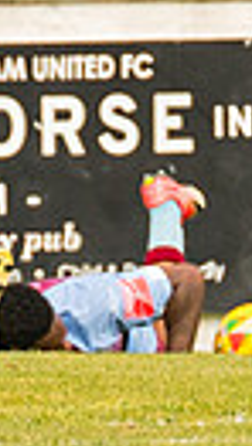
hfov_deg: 0.4
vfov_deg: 0.7
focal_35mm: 3208
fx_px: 37986
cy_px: 108
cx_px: -225
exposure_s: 1/3200
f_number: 4
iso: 640
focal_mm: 300
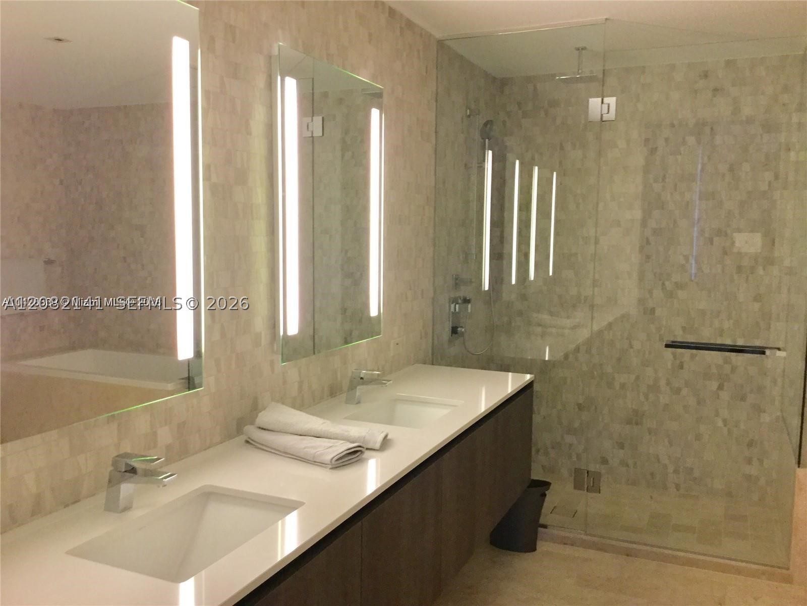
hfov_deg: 58.4
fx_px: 723
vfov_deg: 45.4
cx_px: 404
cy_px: 303
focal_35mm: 31
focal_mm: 3.3
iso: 100
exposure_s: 1/33
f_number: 2.4
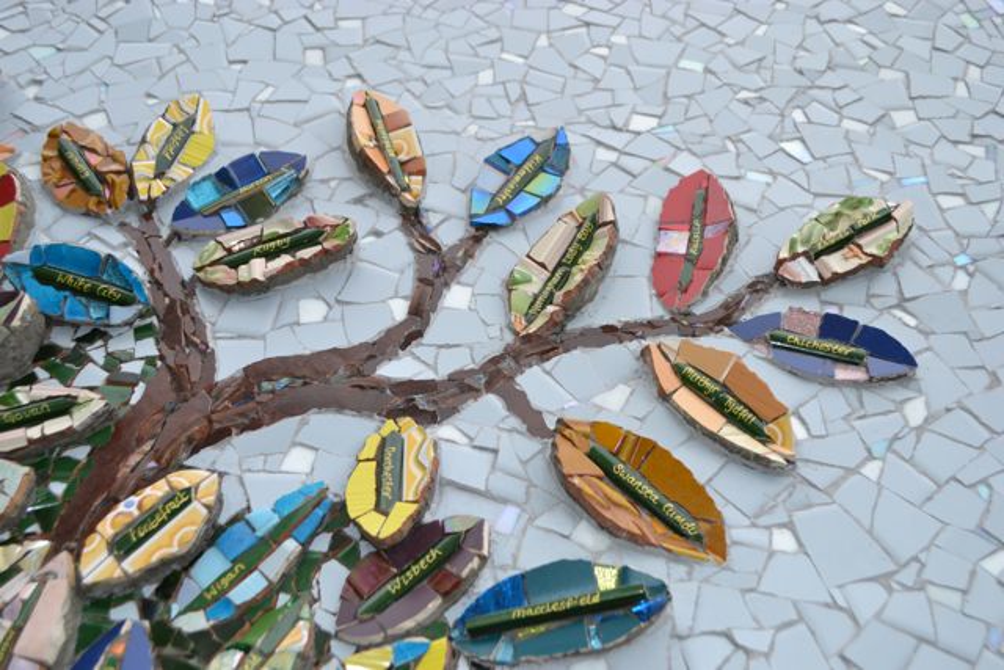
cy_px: 335
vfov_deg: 31.9
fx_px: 1172
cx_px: 502
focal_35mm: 42
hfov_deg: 46.4
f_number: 4.5
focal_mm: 28
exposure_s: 1/100
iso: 100
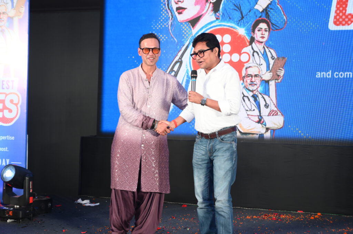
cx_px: 176
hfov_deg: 35.1
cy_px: 117
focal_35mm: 57
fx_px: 558
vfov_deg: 23.7
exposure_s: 1/160
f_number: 4.5
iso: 1250
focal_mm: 57
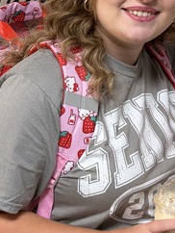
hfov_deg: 13.3
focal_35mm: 110
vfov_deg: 17.7
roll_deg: -0.2
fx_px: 740
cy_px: 55
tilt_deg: -9.2
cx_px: 1
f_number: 1.6
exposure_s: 1/60
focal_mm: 5.96
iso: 125
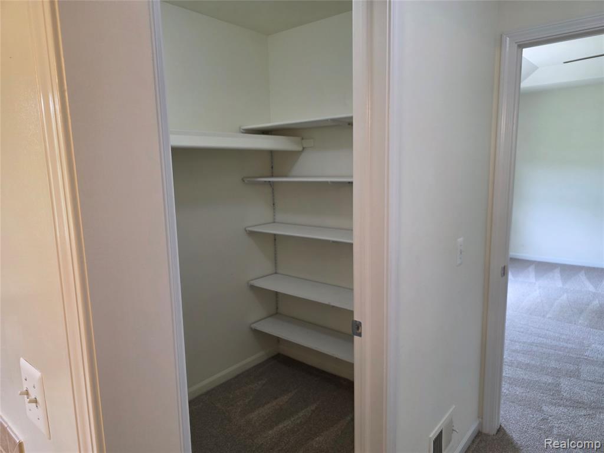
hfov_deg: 73.9
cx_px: 302
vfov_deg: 58.9
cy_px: 226
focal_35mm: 23
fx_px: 401
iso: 125
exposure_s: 1/120
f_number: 1.7
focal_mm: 6.3
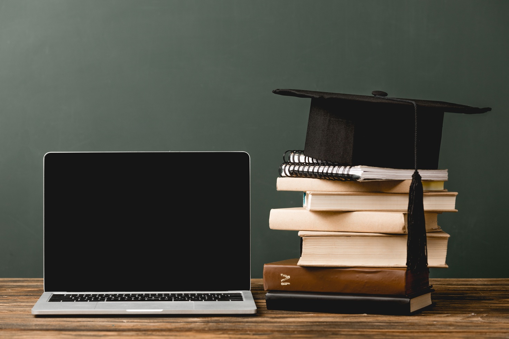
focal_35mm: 120
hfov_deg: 17.1
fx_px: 1697
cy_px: 170
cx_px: 254
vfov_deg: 11.4
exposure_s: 1/200
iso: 100
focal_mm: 120
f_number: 7.1
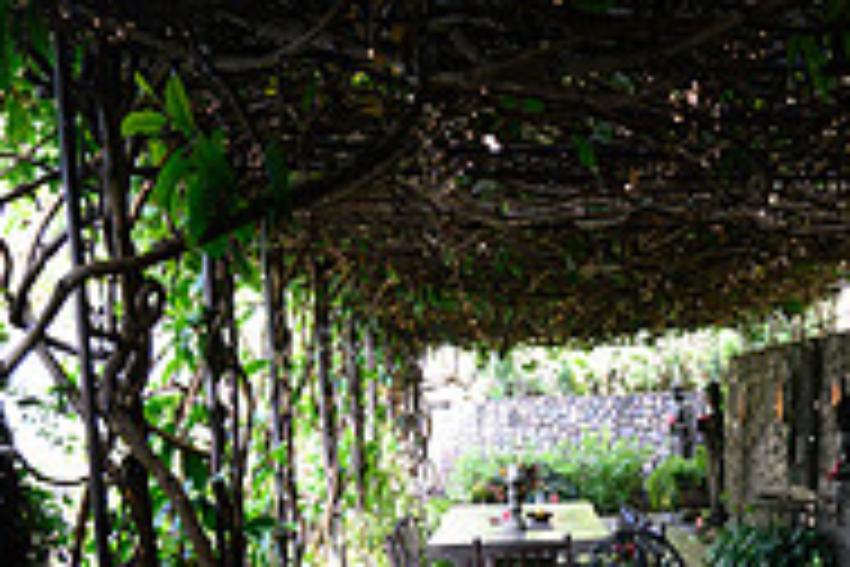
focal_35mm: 63
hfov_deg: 31.0
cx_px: 697
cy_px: 668
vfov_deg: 20.3
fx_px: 1487
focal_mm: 20.5
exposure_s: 1/50
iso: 250
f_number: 4
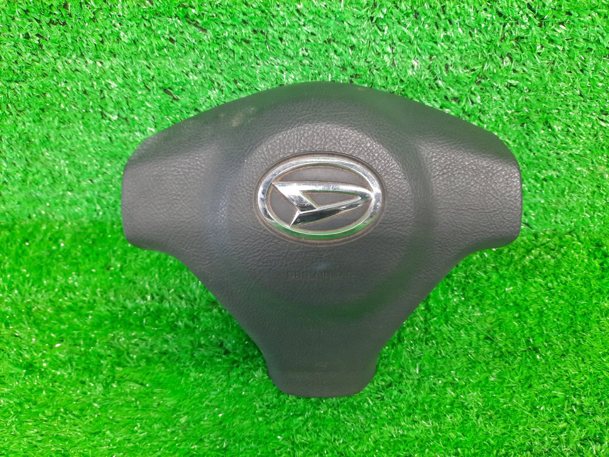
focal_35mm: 25
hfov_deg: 69.4
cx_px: 304
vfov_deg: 54.9
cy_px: 228
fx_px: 440
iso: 356
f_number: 2
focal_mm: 4.6
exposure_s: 1/50
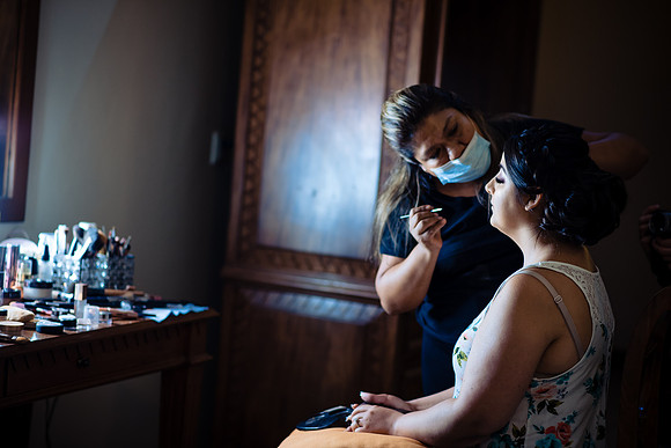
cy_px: 224
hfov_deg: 23.9
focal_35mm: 85
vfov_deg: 16.1
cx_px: 336
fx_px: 1585
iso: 320
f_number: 2.2
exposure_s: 1/100
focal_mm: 85
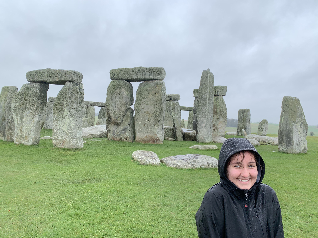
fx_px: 239
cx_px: 159
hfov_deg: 67.3
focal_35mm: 26
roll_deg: -1.2
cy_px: 119
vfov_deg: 53.1
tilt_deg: +0.1
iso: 25
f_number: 1.8
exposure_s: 1/364
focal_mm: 4.25
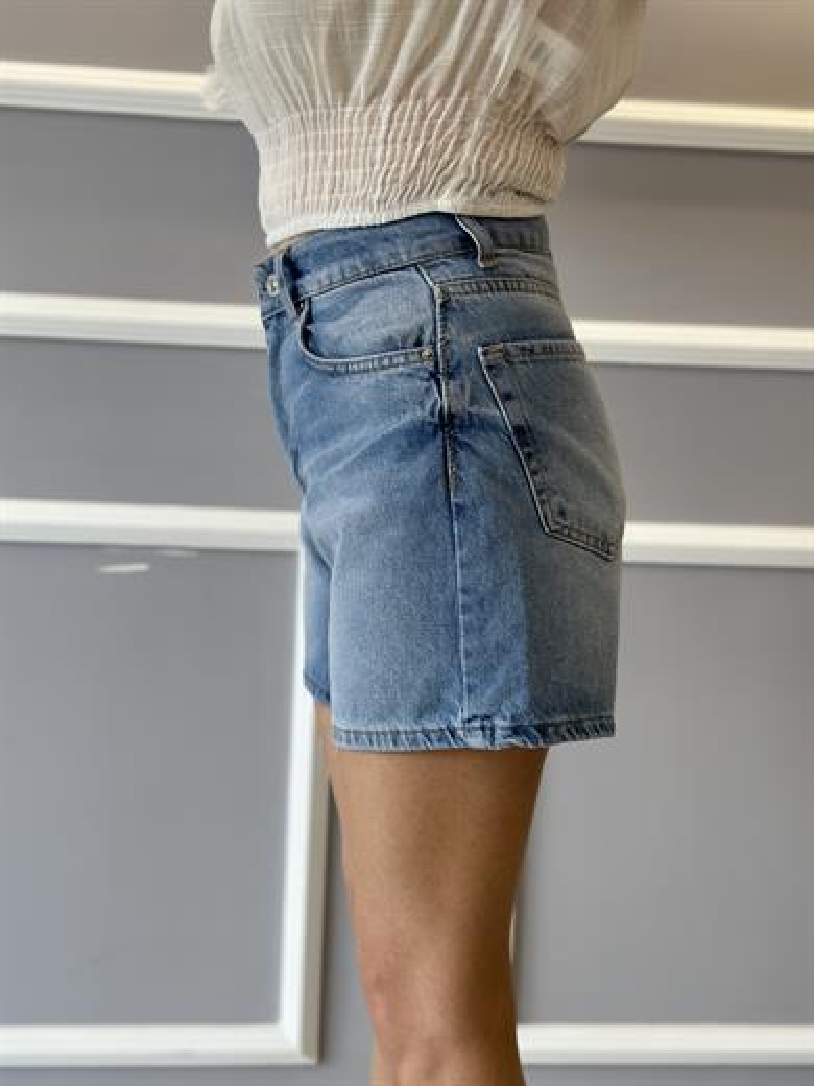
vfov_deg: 39.7
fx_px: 1505
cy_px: 543
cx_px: 407
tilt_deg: -7.5
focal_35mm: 48
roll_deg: -2.6
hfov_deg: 30.3
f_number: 1.78
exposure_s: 1/239
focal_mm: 6.86
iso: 80
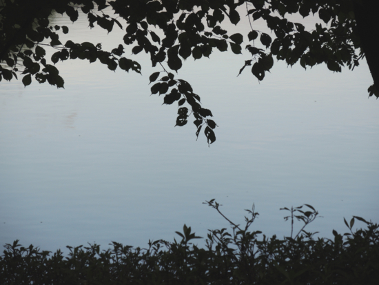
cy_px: 142
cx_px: 190
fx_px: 1665
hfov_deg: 13.0
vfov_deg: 9.8
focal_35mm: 152
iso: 200
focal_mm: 32.6
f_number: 3.5
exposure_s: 1/160
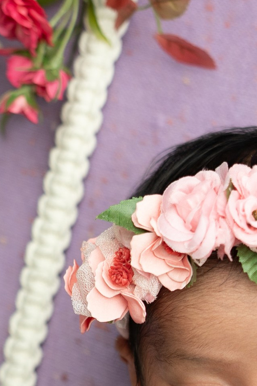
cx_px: 272
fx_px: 1596
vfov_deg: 13.2
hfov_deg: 9.1
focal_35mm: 149
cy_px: 520
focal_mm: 35
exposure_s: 1/20
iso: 125
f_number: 2.5
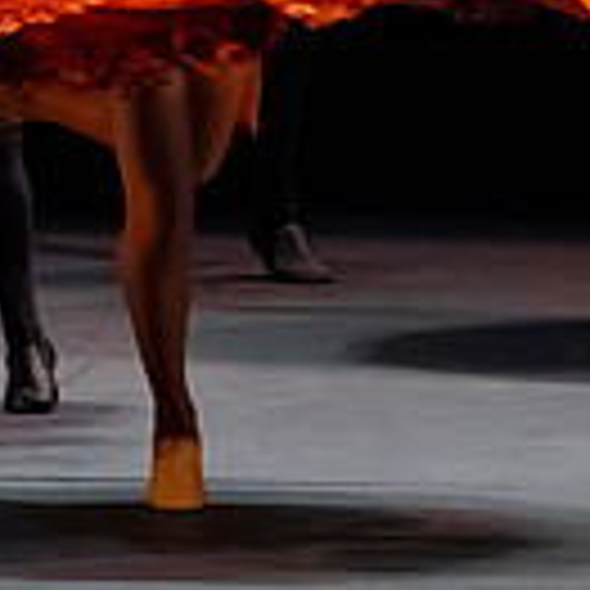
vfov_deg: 1.6
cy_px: -89
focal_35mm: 1104
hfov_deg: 1.6
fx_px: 21289
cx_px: 248
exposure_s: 1/400
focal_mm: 294
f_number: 10
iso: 16000
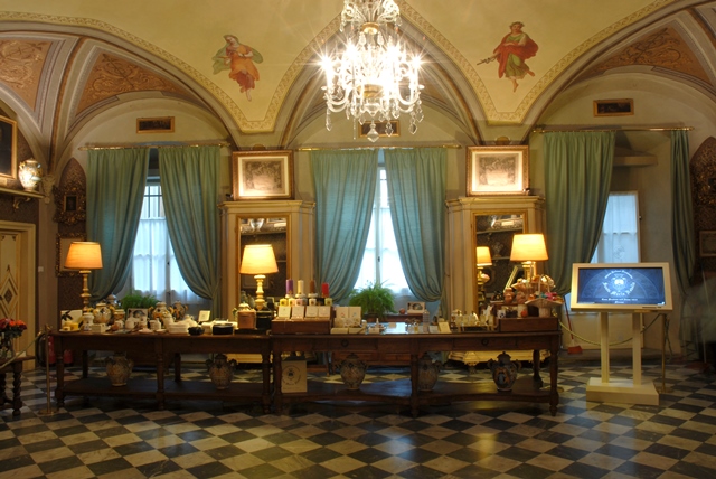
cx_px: 358
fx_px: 537
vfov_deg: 48.0
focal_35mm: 27
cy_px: 240
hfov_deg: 67.3
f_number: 22
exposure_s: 8
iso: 100
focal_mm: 18
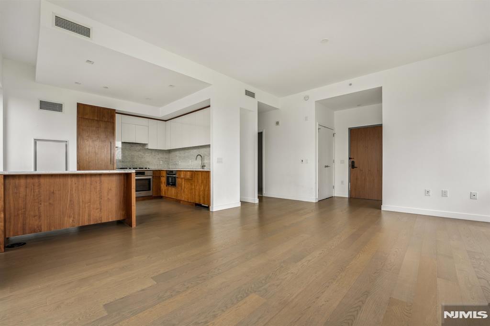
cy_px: 163
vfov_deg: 81.2
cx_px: 245
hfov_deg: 104.3
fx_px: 190
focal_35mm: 14
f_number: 8
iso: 250
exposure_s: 1/30
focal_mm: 14
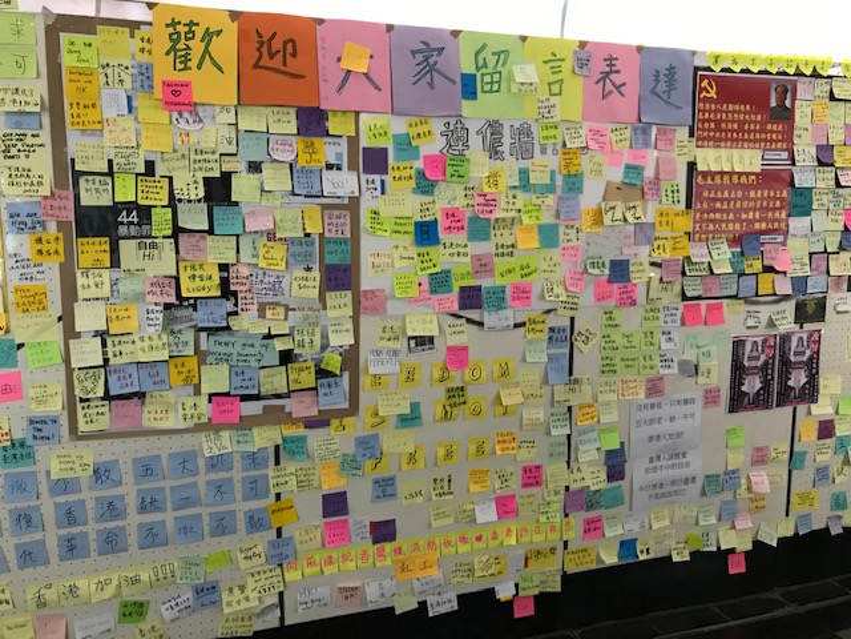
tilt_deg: -9.3
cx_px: 426
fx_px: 688
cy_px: 320
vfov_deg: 49.7
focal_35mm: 28
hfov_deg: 63.4
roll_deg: -0.3
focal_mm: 3.99
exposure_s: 1/15
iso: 80
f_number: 1.8
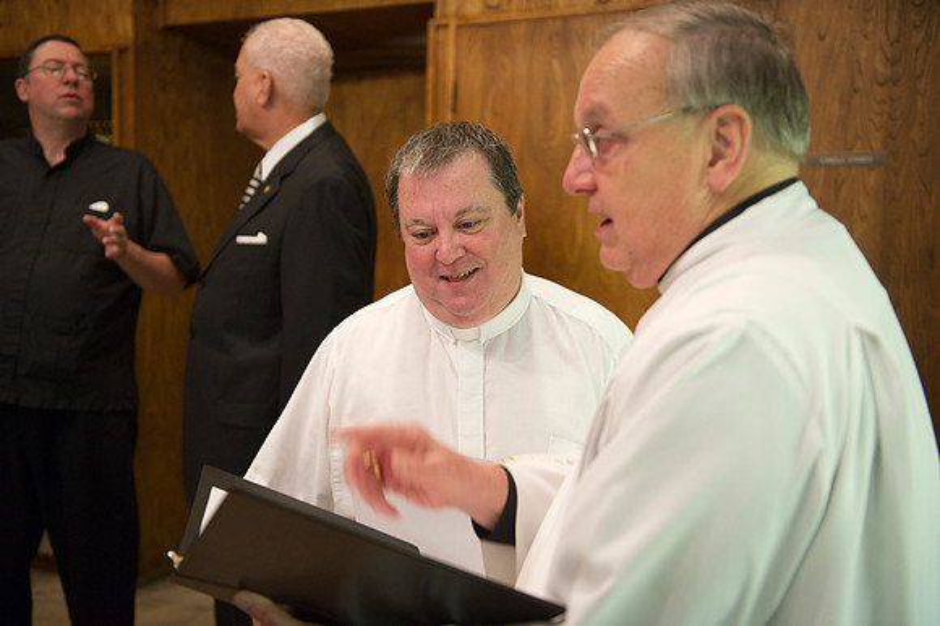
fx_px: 1096
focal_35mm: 42
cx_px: 470
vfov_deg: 31.9
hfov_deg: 46.4
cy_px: 313
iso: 2000
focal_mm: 42
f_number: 2.8
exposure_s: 1/80
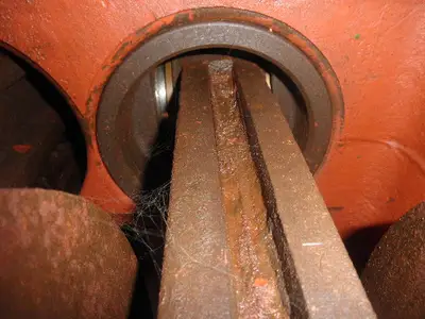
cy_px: 160
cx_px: 212
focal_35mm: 28
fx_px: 344
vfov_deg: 49.7
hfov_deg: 63.4
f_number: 8.5
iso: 200
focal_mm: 5
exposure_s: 1/30
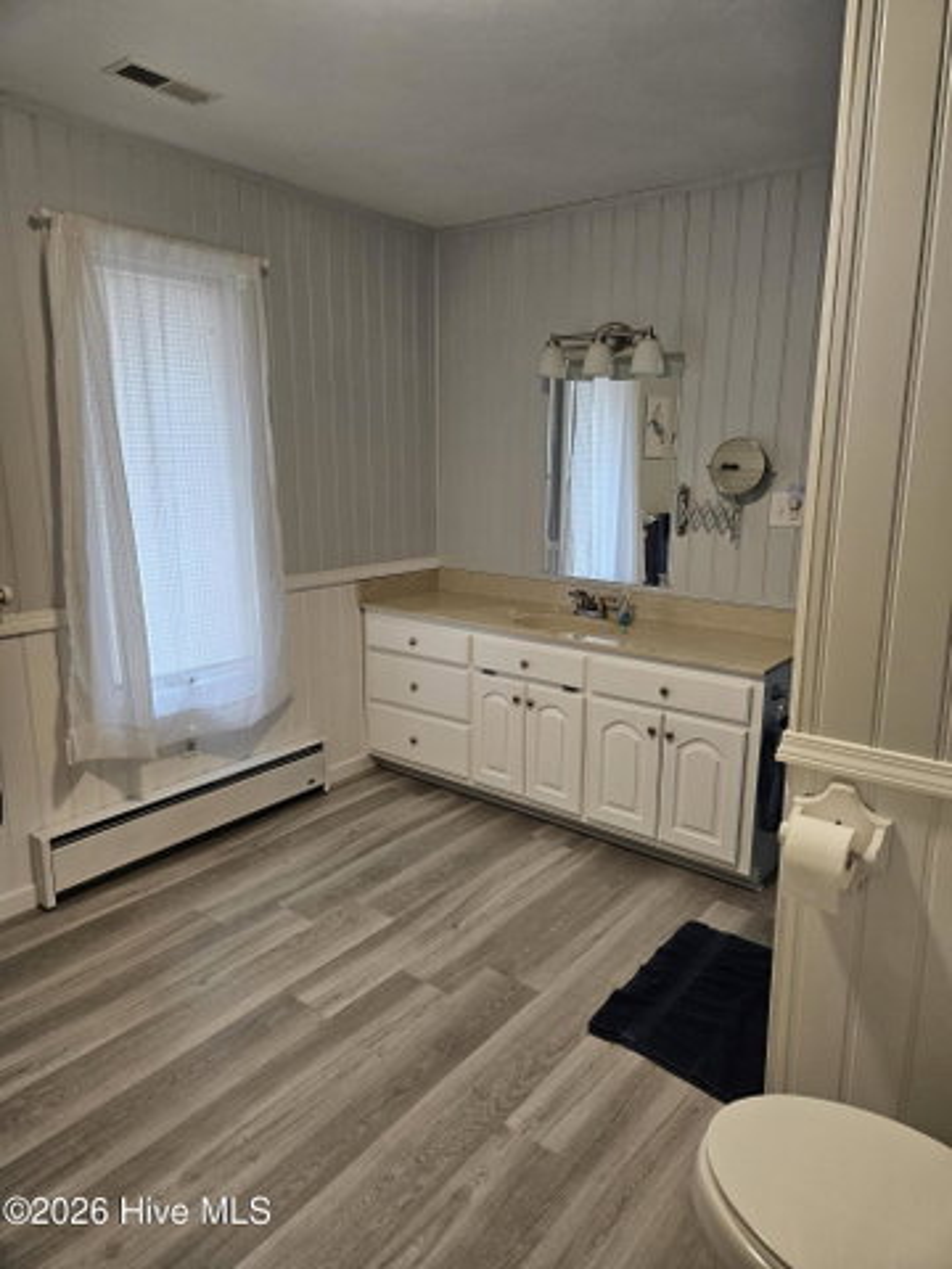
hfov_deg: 58.9
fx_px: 843
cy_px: 634
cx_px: 476
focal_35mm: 23
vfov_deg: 73.9
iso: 400
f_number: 1.8
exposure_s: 1/120
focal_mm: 5.4
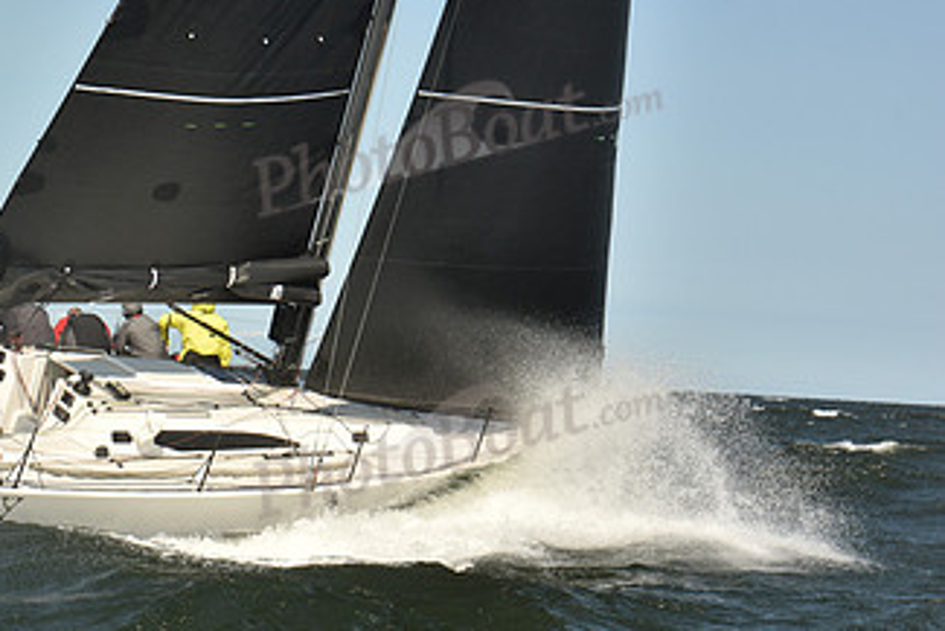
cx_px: 105
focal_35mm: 125
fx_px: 3283
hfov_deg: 16.2
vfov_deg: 11.0
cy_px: 333
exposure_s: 1/800
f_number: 10
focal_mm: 70
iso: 250
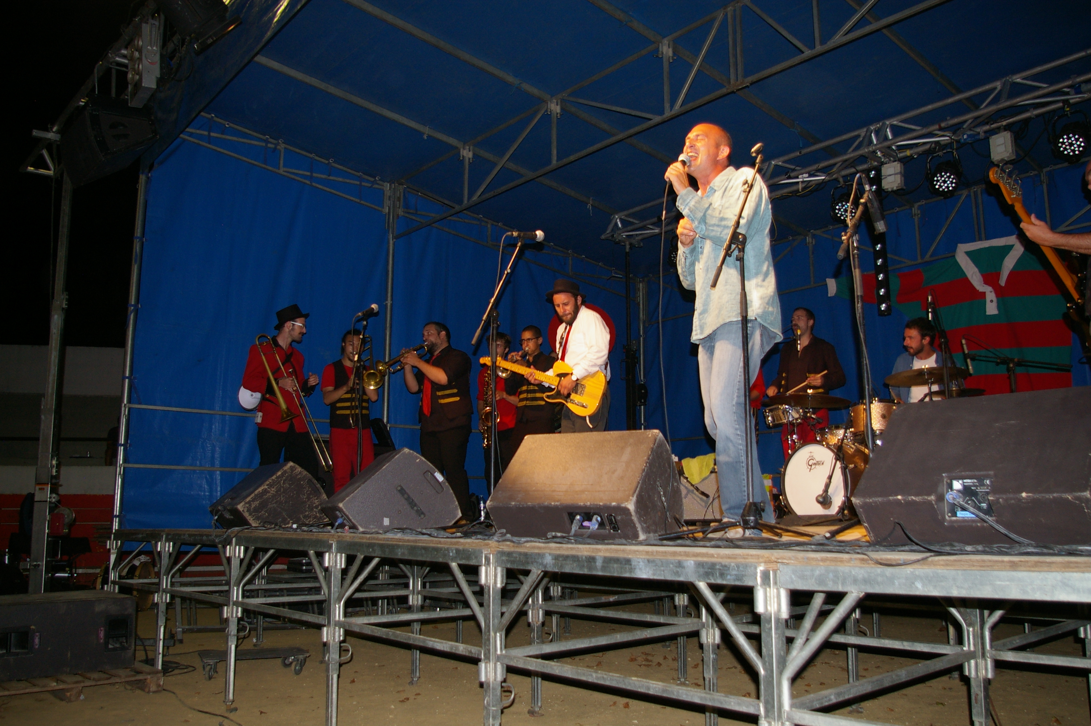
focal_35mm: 30
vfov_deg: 43.5
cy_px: 363
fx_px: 908
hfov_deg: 62.0
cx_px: 546
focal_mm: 20
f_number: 4
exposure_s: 1/125
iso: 400
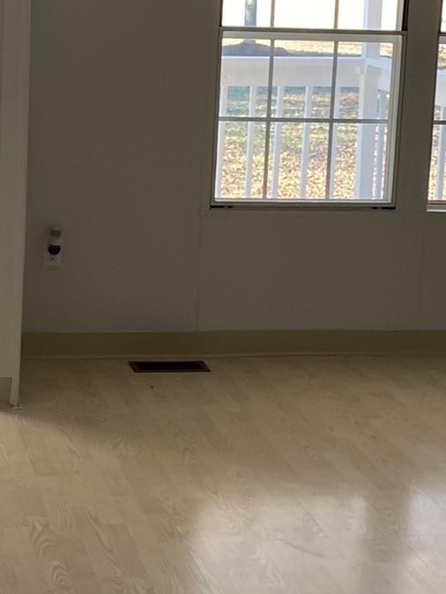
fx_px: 1356
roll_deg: -2.1
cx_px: 120
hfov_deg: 18.6
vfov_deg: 24.5
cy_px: 166
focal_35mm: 79
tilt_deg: -8.1
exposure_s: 1/122
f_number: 1.8
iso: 80
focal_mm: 4.25
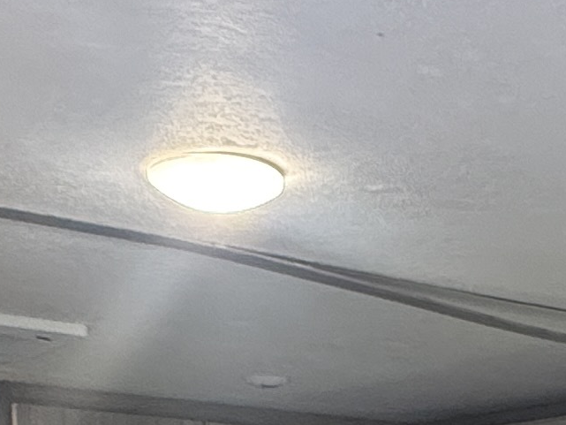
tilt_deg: -14.3
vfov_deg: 12.9
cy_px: 1013
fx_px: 1439
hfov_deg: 22.2
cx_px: 329
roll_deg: -0.9
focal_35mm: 88
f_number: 2.2
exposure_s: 1/82
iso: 320
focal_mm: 2.22
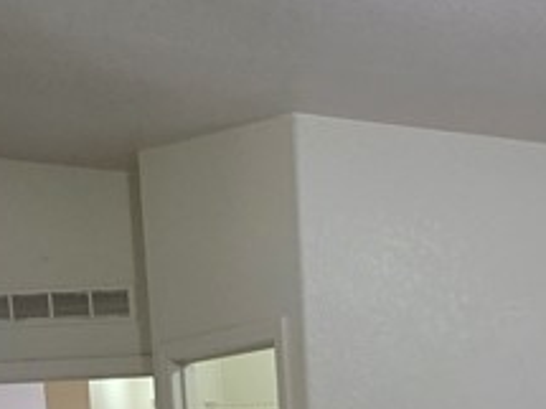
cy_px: 602
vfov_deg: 20.5
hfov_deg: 30.6
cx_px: 414
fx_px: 977
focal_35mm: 62
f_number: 1.9
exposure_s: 1/60
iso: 250
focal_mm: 2.2
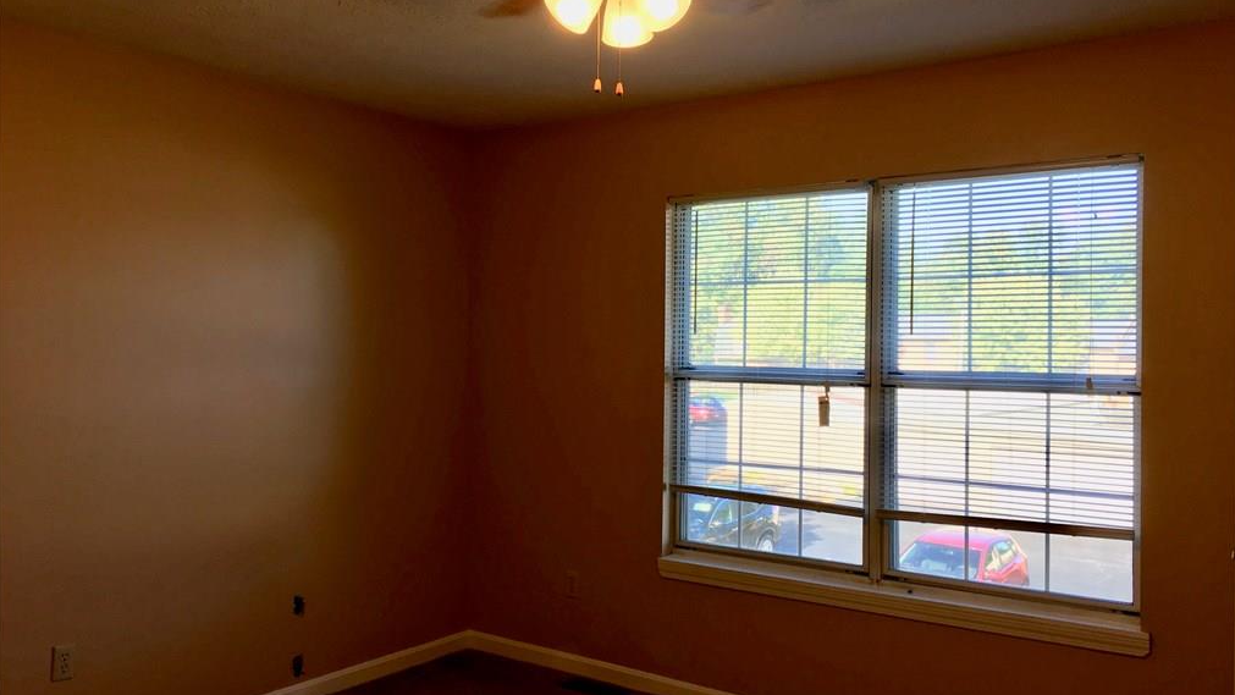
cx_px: 621
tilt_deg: +1.2
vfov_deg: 36.7
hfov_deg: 61.0
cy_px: 348
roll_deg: -1.1
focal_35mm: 32
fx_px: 1048
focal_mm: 4.15
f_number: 2.2
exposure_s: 1/120
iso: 32
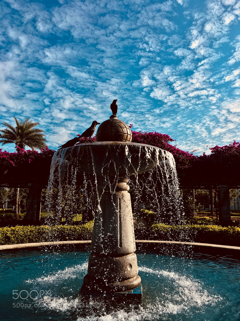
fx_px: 268
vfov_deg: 61.7
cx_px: 120
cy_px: 160
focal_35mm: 29
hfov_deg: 48.2
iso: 25
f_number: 2.2
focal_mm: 4.15
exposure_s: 1/1479
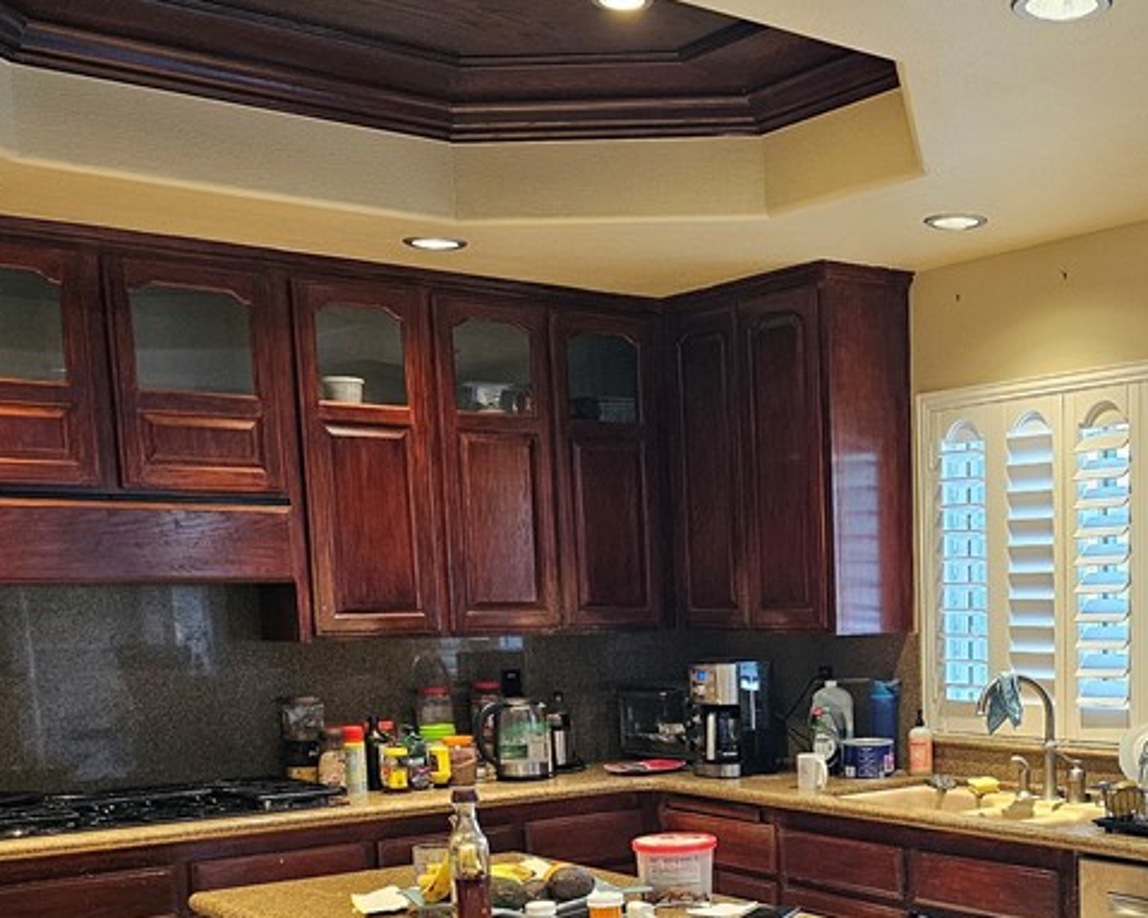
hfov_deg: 37.4
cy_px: 813
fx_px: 1631
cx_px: 923
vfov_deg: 30.2
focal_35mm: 48
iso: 500
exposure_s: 1/120
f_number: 1.7
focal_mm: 6.3
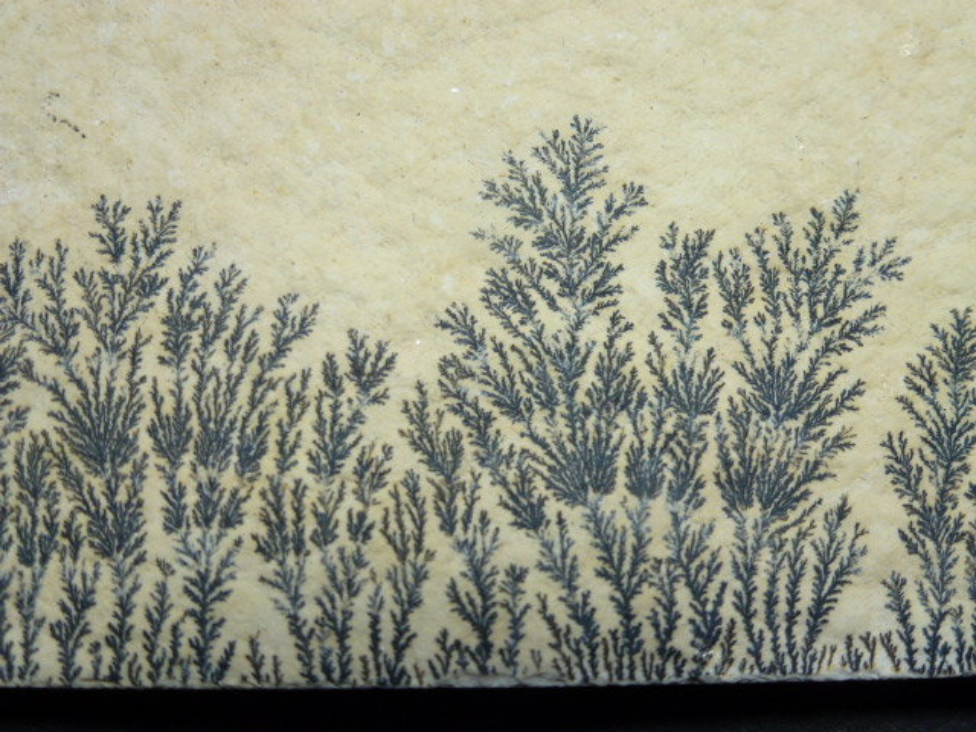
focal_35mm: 45
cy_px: 366
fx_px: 1269
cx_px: 488
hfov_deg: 42.1
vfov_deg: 32.2
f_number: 4
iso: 100
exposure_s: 1/100
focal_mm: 8
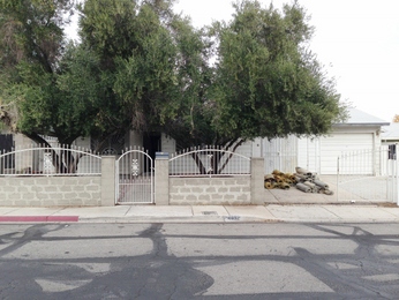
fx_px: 381
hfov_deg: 55.3
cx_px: 200
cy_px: 150
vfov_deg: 43.0
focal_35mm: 33
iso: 50
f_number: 2.4
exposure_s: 1/511
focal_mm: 4.13
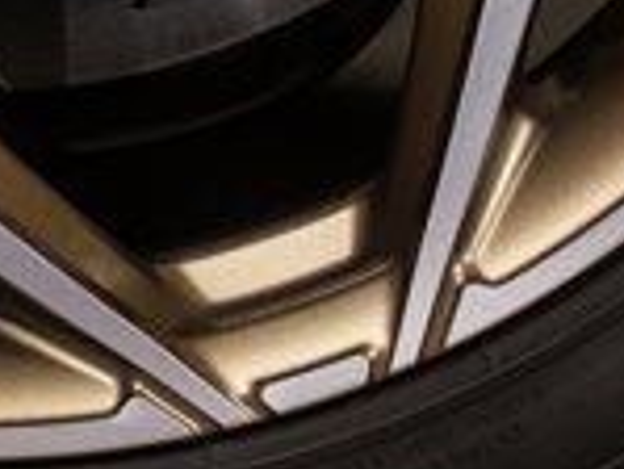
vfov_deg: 3.5
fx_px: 7631
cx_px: -84
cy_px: -668
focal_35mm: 423
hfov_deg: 4.7
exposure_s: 1/125
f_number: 4.5
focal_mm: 63
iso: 160
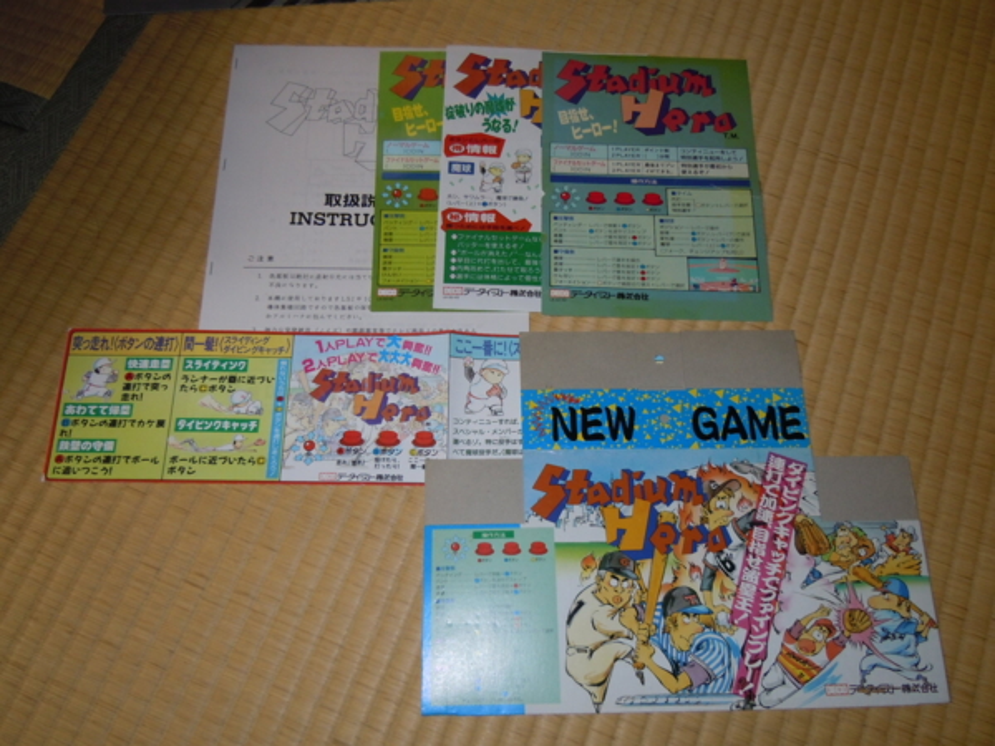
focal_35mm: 30
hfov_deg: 60.0
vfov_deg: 46.8
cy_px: 373
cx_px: 498
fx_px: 862
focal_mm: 5.4
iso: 160
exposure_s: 1/30
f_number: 3.5
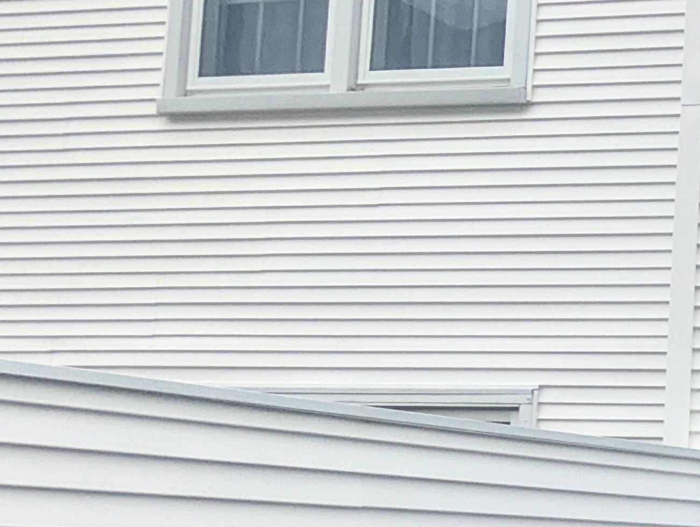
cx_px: 1510
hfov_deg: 16.8
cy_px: 494
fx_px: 1519
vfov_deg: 19.3
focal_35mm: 75
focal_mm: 2.02
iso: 51
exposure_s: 1/2331
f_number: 1.7
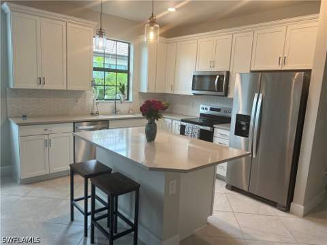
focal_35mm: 26
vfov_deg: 53.1
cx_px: 164
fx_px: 246
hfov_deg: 67.3
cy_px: 122
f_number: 1.5
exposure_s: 1/120
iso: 80
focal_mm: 5.7
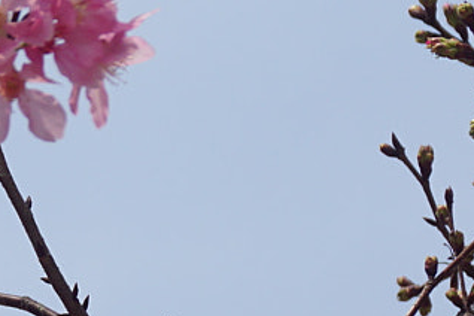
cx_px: -55
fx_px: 2778
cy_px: 234
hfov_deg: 9.6
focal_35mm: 211
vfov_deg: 6.5
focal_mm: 28
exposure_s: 1/640
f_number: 5.6
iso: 100
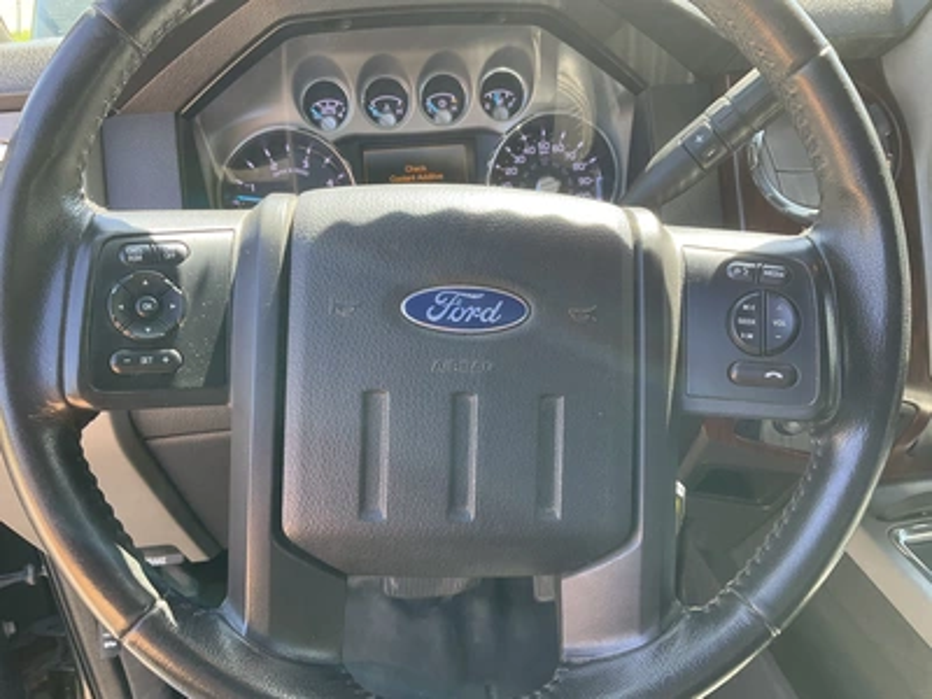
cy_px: 350
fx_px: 781
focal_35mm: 29
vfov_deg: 48.2
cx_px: 466
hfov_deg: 61.7
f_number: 1.8
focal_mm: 3
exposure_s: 1/122
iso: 64
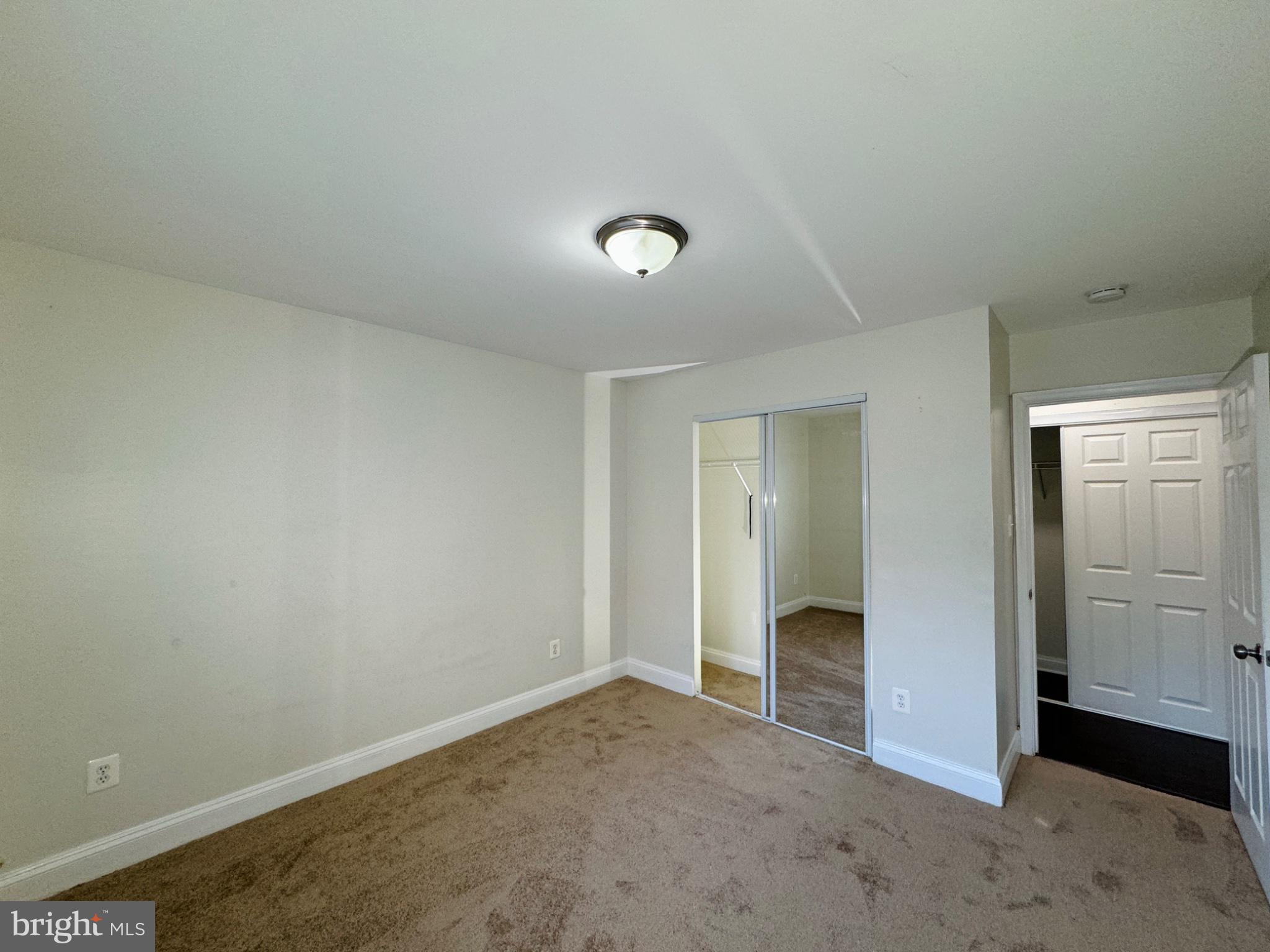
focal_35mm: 14
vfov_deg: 85.7
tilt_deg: -1.9
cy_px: 476
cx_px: 635
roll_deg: +0.4
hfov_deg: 102.1
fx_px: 514
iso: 160
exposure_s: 1/120
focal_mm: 2.22
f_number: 2.2
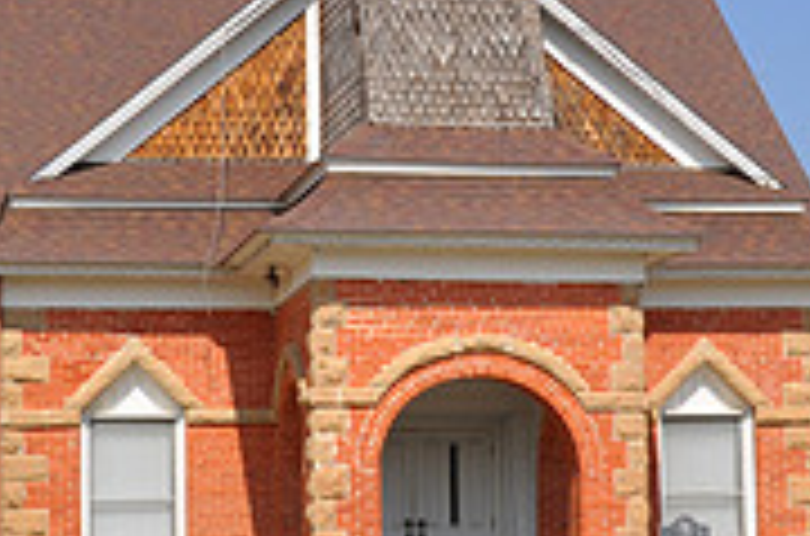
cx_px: 387
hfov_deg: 17.7
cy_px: 47
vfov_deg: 11.7
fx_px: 2603
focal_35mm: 116
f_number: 11
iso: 200
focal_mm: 24
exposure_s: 1/500
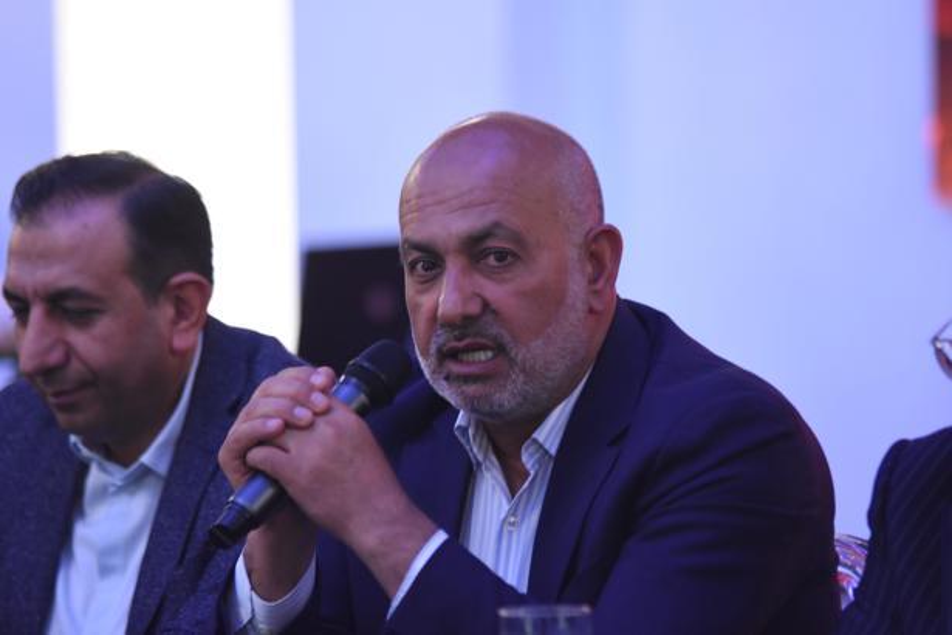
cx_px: 476
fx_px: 7139
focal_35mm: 270
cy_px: 318
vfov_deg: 5.1
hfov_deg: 7.6
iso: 2000
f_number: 2.8
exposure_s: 1/100
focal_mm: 180
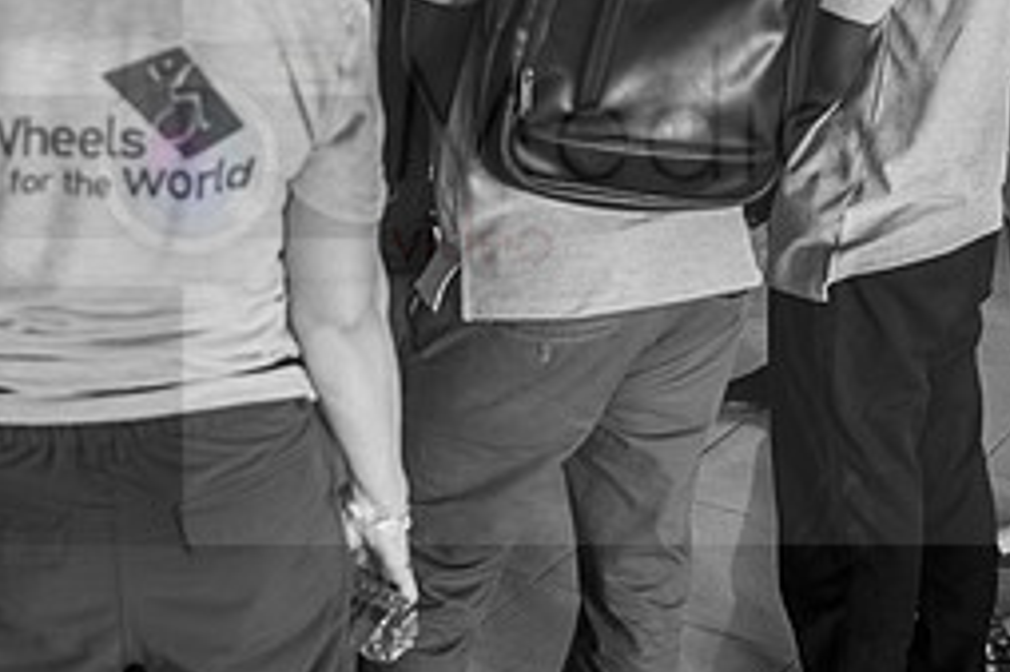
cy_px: 62
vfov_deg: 18.6
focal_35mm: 72
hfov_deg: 27.6
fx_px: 2019
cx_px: 225
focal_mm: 28
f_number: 2
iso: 320
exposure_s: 1/30
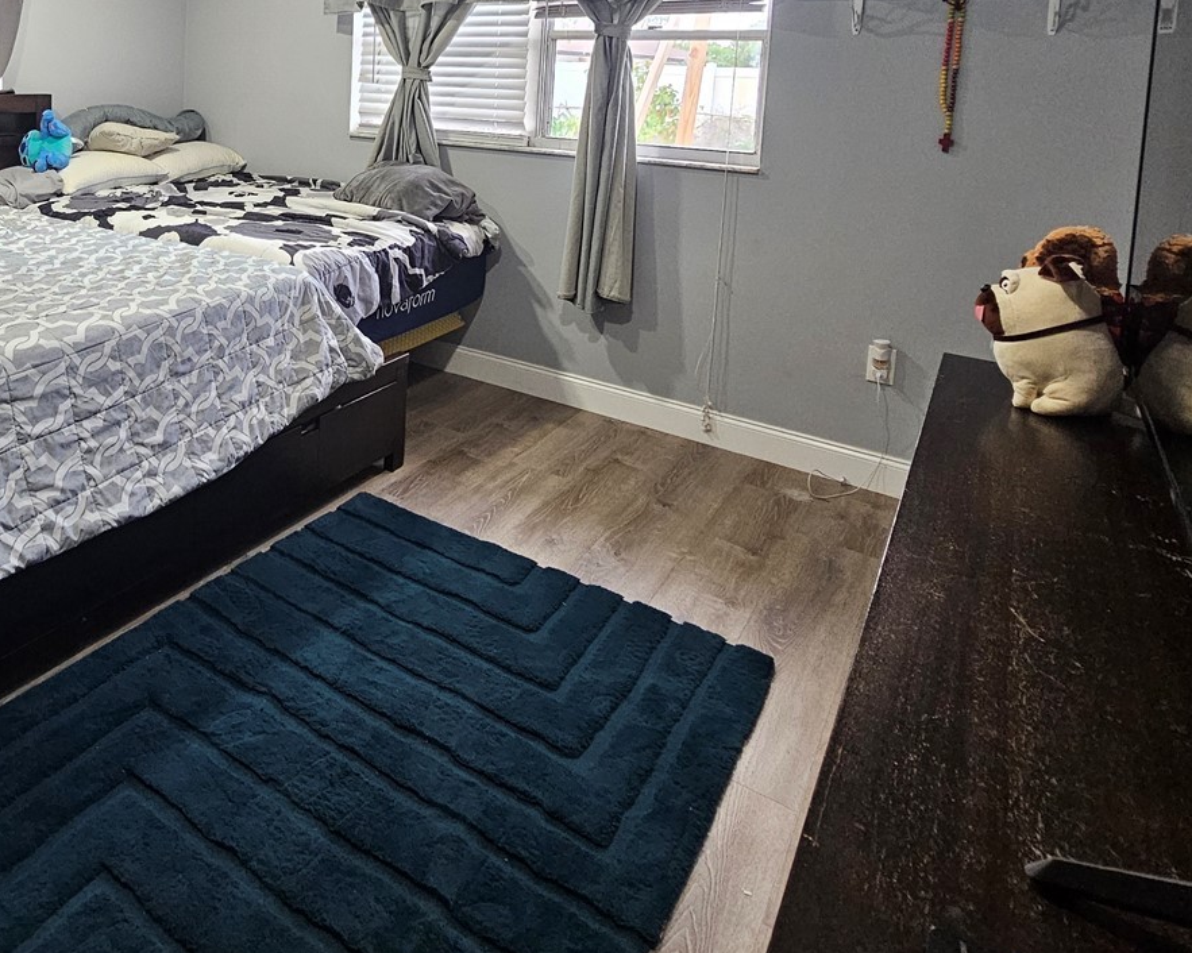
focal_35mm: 23
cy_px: 158
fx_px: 811
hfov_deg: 67.6
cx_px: 286
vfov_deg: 55.4
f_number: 2.2
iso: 320
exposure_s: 1/40
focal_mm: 2.2
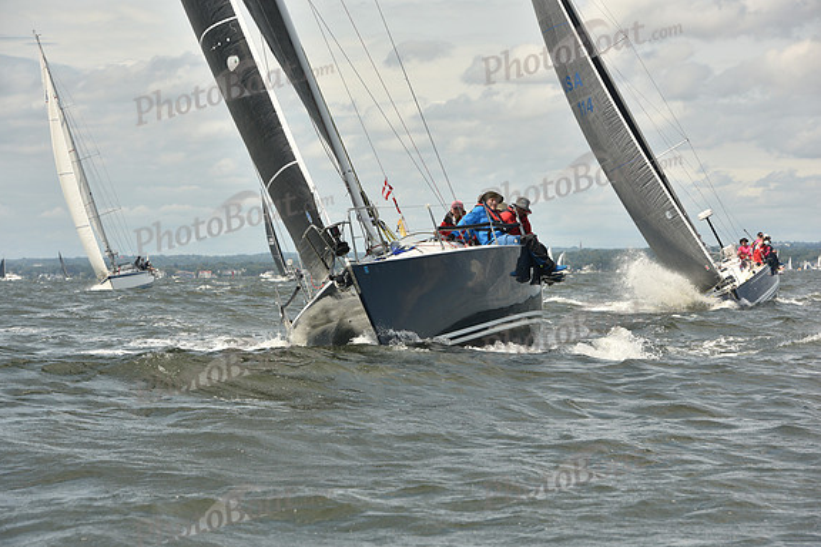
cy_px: 274
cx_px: 409
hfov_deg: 14.1
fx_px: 3329
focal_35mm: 146
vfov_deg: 9.4
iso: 250
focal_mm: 145
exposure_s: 1/800
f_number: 9
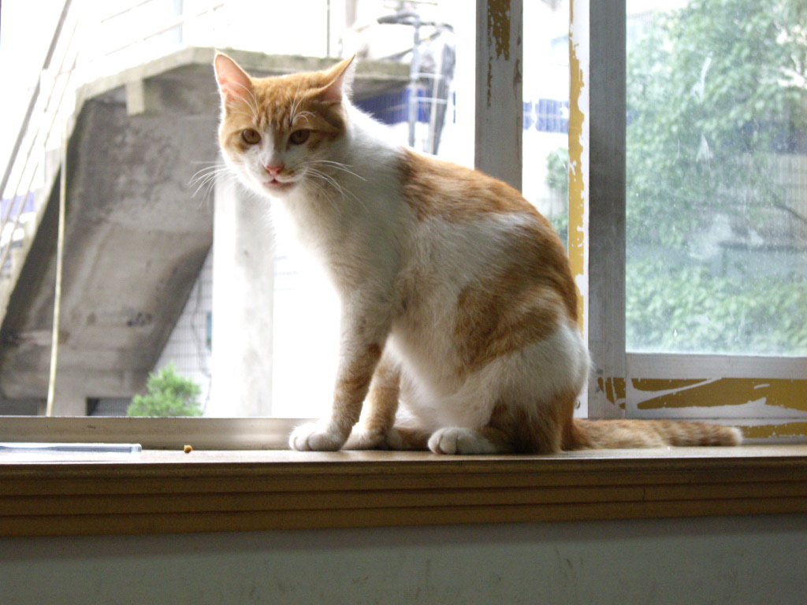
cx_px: 404
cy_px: 302
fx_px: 2145
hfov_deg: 21.3
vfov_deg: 16.1
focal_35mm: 92
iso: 400
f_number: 4.8
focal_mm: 19.4
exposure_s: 1/80
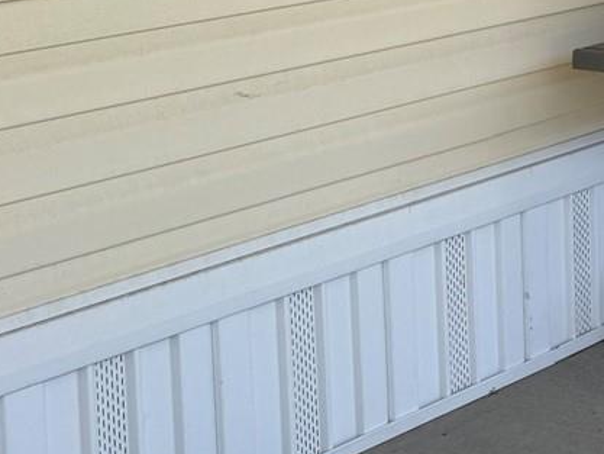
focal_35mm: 92
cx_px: 1102
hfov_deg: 17.2
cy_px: -193
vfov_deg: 15.1
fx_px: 1606
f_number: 1.78
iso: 80
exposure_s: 1/931
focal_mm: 6.76
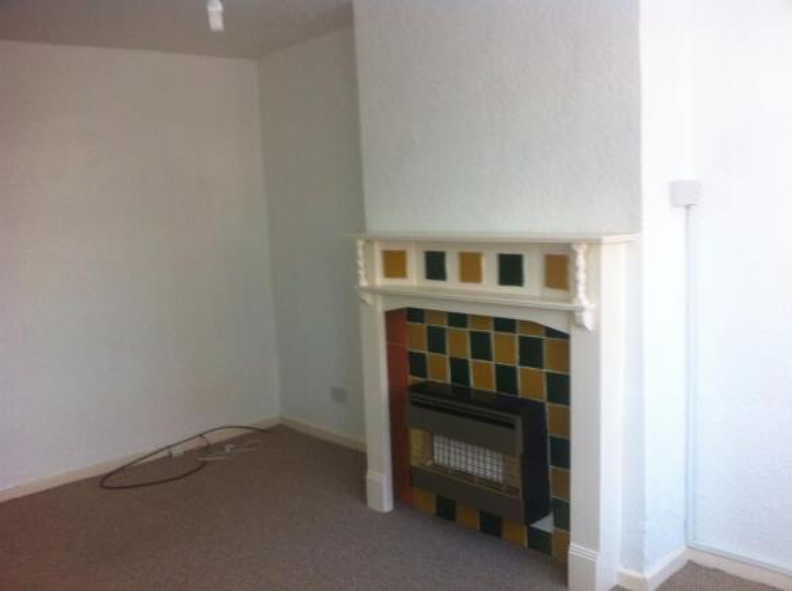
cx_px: 396
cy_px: 296
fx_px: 800
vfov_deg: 40.6
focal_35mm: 35
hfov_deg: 52.7
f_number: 2.8
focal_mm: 3.85
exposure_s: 1/15
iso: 80
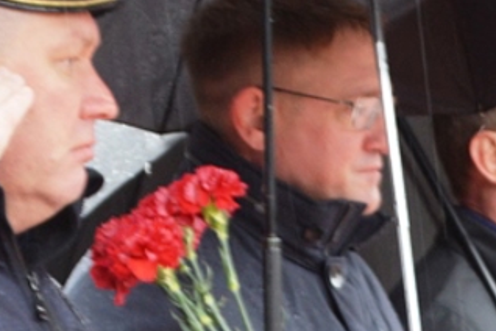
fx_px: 2675
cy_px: 209
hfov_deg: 10.6
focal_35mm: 194
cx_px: 311
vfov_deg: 7.1
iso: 400
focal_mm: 55
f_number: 5.6
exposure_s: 1/30
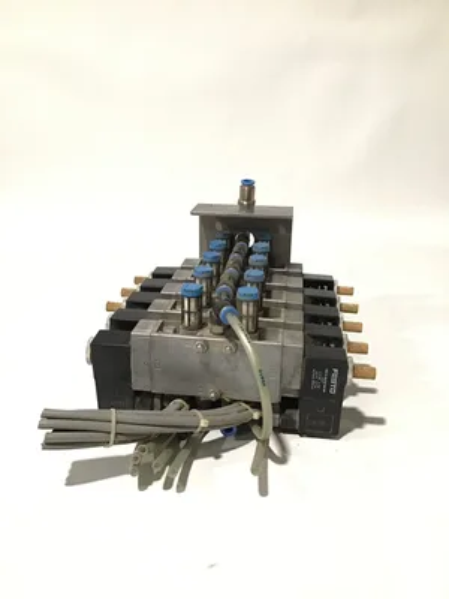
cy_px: 300
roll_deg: +1.4
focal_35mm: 31
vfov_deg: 58.4
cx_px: 224
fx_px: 536
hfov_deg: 45.4
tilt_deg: -21.4
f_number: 2.4
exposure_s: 1/24
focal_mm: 3.3
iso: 200
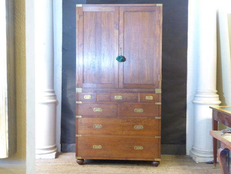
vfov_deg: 38.7
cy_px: 87
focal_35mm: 37
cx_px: 116
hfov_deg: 50.1
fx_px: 247
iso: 800
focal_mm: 6.7
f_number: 3.7
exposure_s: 1/4
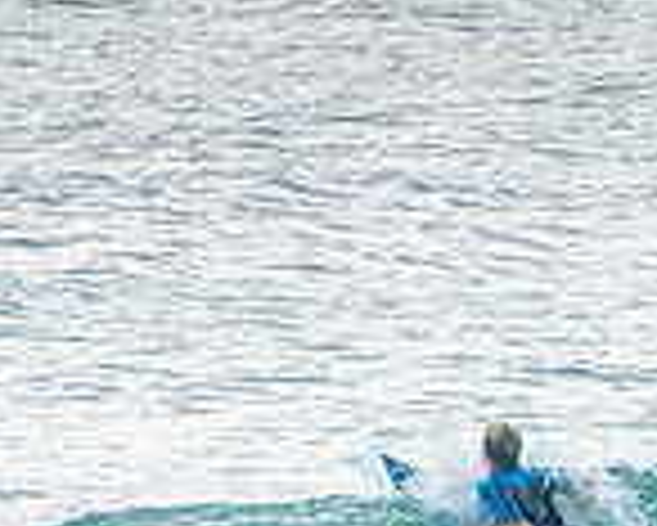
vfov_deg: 0.8
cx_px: 1164
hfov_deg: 1.1
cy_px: 769
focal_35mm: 1827
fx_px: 35549
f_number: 10
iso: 400
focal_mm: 400
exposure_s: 1/1600
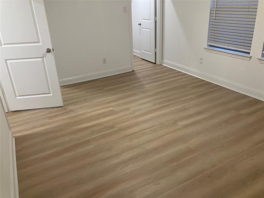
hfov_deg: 63.4
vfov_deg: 49.7
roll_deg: +3.1
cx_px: 132
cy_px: 99
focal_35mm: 28
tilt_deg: -21.5
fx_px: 214
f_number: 1.8
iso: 160
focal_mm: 3.99
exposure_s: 1/60
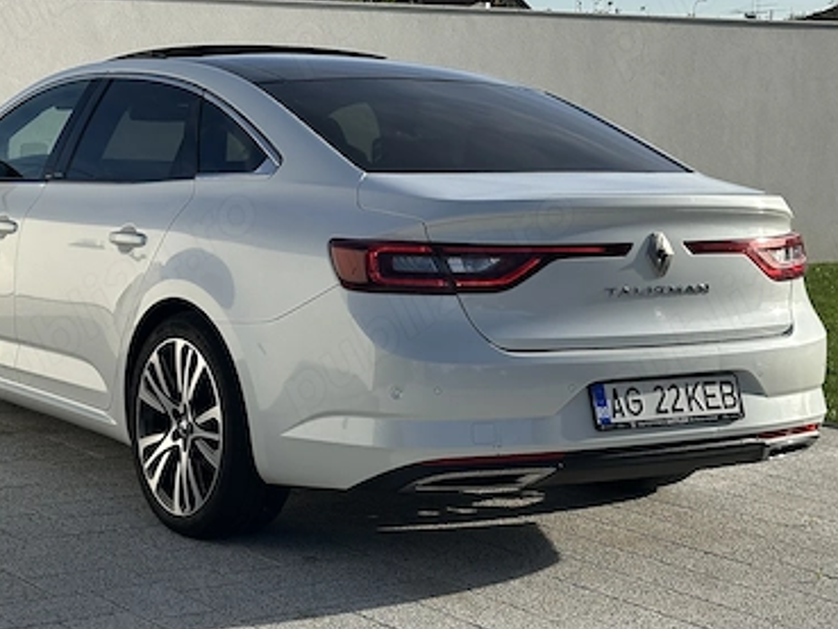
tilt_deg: -6.2
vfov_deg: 18.9
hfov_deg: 24.9
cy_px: 327
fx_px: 1889
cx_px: 268
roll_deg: -1.0
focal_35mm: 78
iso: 64
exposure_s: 1/4016
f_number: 1.78
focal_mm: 6.86
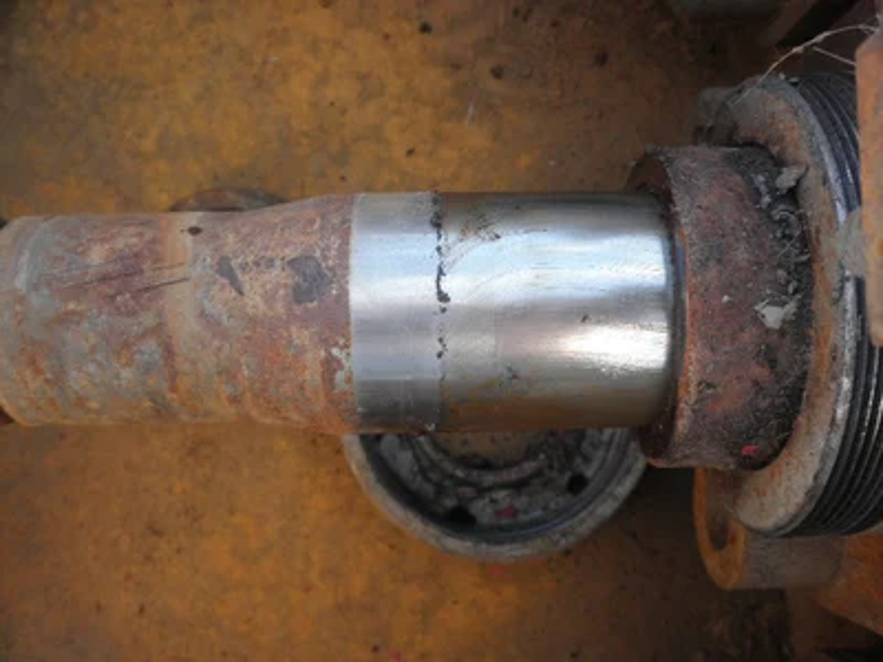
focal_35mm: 35
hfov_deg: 52.6
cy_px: 331
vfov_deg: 40.7
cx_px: 442
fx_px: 893
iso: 80
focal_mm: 6.1
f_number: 3.2
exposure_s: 1/60
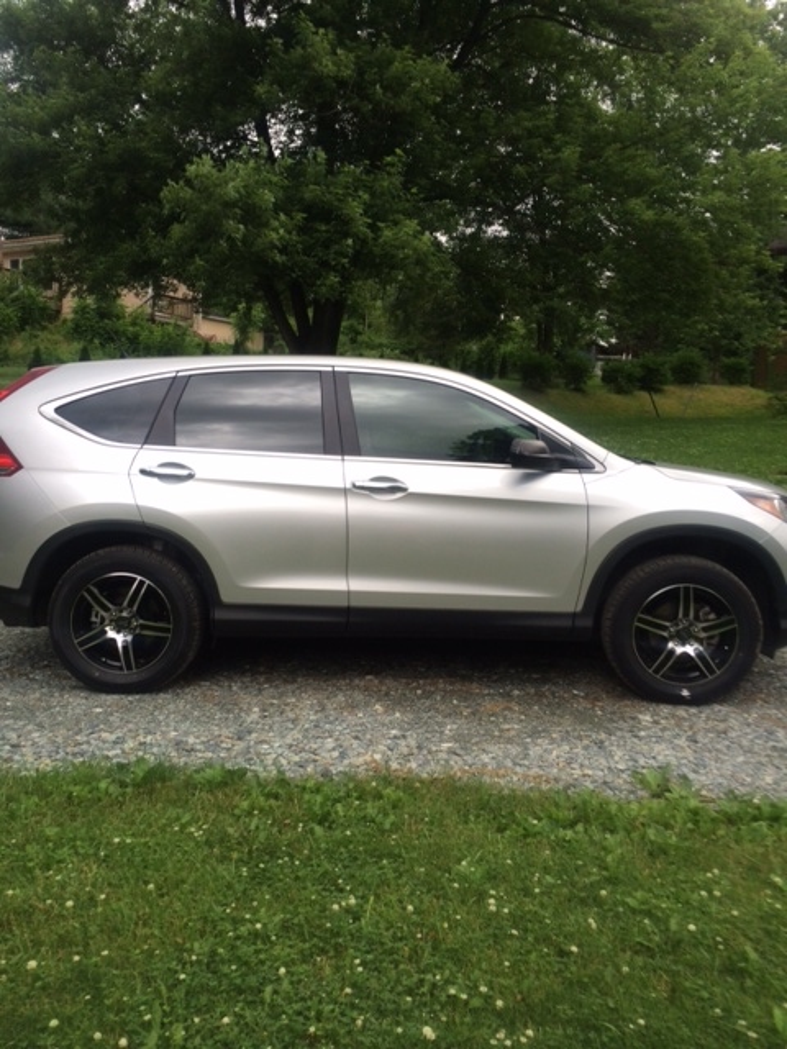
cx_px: 394
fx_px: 909
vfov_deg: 60.0
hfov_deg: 46.8
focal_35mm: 30
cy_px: 524
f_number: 2.2
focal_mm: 4.12
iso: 50
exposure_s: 1/60
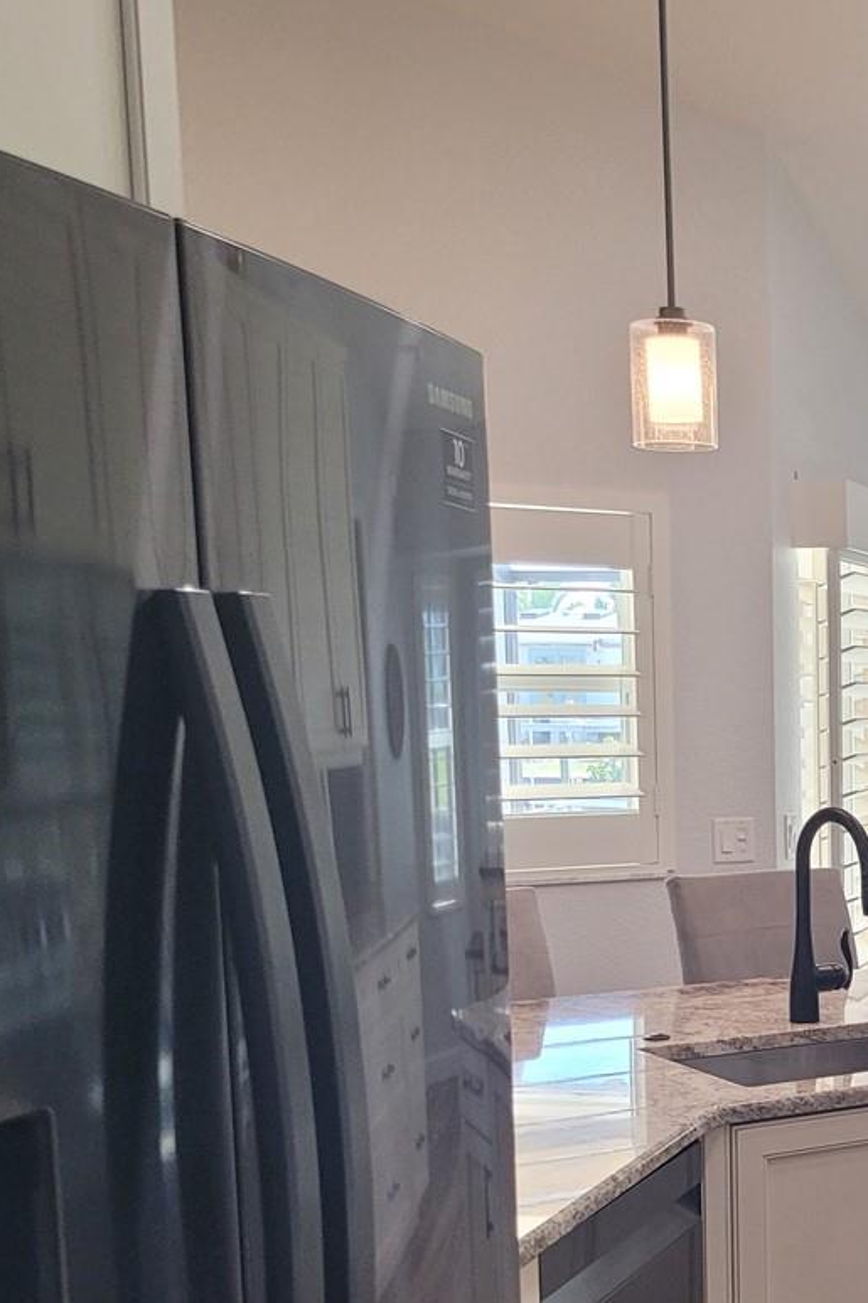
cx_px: 1045
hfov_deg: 22.3
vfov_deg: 35.0
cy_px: 954
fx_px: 2026
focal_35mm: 56
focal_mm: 5.4
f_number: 1.8
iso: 160
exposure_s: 1/120
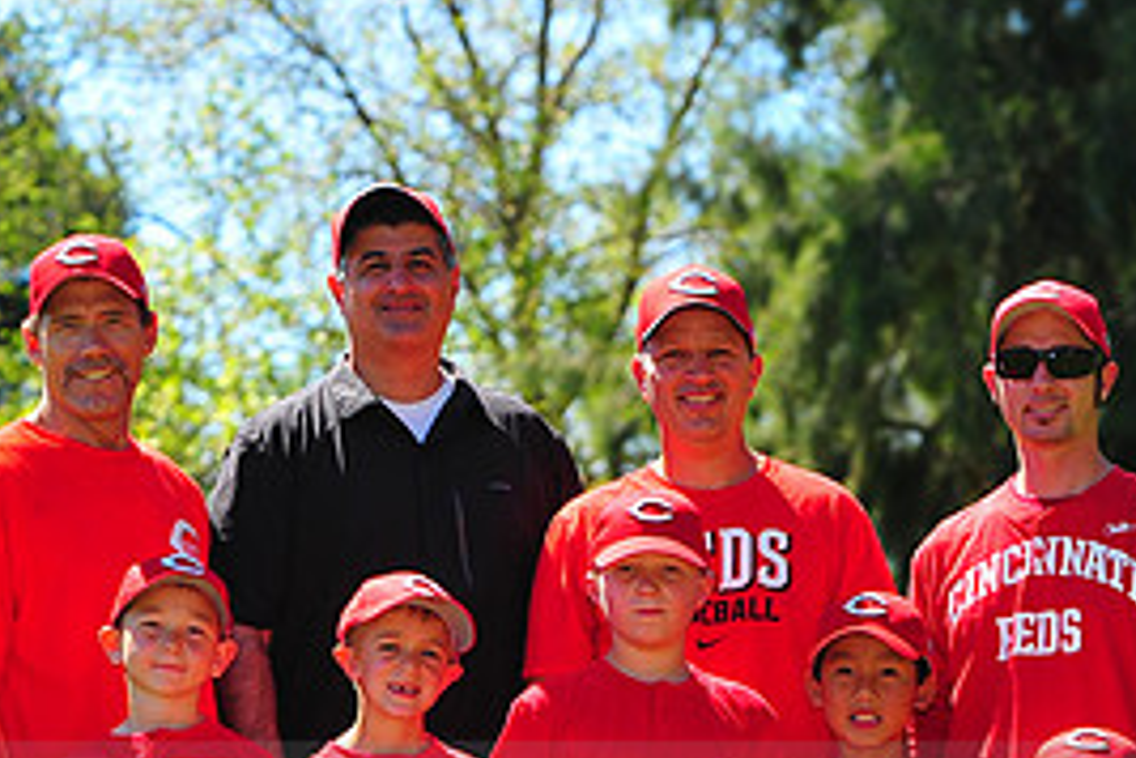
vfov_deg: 6.8
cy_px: 796
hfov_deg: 10.3
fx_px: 6311
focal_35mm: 200
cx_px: 587
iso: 200
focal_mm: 92
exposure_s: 1/640
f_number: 4.5
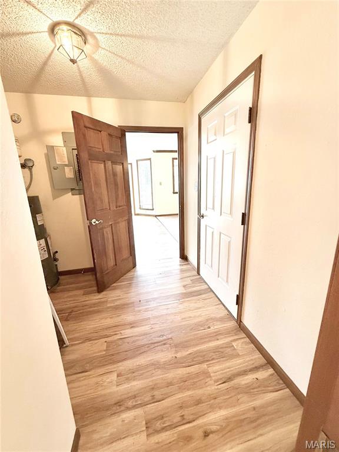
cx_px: 170
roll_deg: +1.6
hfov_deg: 85.7
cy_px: 226
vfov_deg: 102.1
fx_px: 183
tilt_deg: -13.9
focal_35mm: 14
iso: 200
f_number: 2.2
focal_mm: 2.22
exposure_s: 1/60
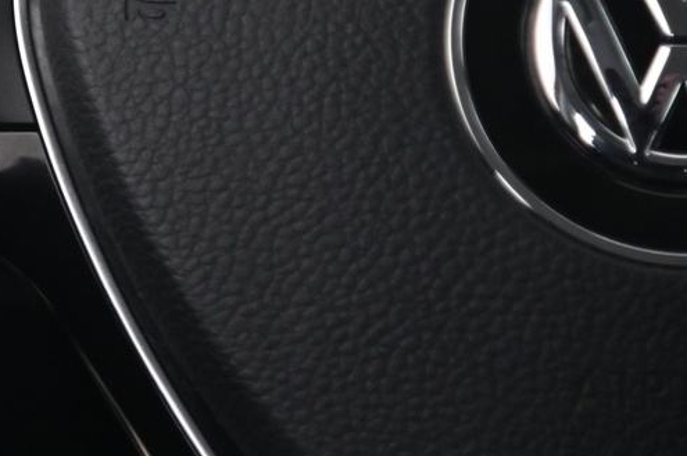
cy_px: -39
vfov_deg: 4.9
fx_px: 5319
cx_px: -436
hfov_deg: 7.2
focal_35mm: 279
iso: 2000
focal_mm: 85
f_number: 4
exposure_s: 1/15
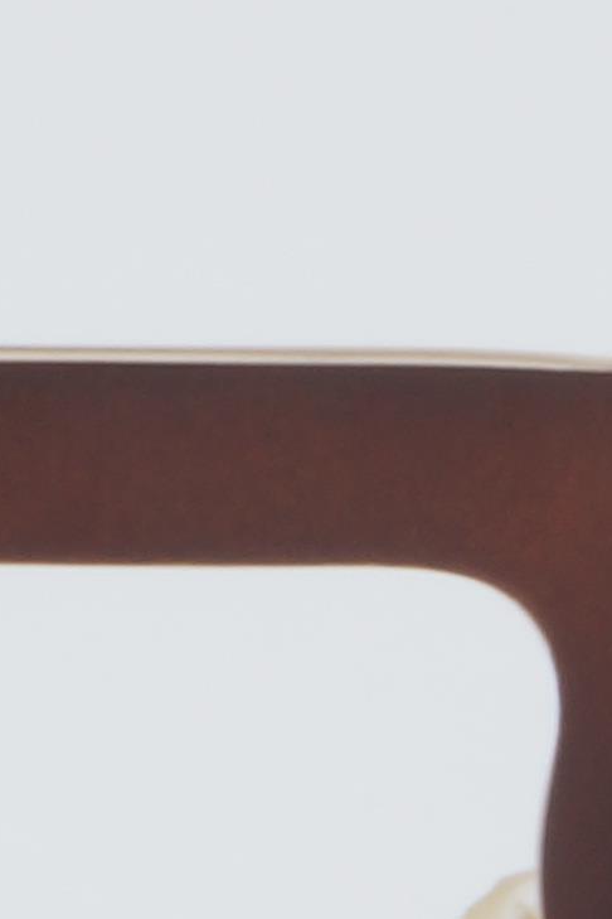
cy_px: 843
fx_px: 17316
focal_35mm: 679
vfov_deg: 3.0
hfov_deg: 2.0
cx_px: 102
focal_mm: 55
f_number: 32
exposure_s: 1/3
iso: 100
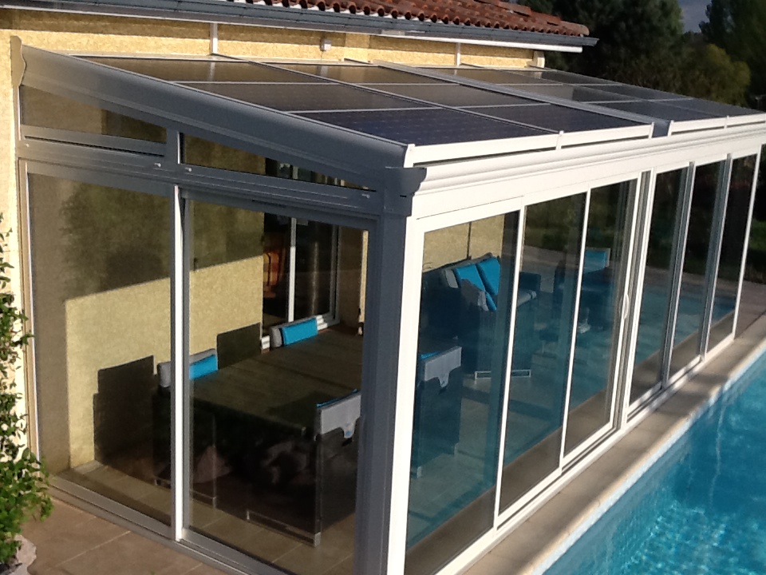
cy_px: 288
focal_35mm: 44
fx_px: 974
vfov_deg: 32.9
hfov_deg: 42.9
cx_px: 383
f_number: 2.4
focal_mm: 2.03
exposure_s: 1/1783
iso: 40
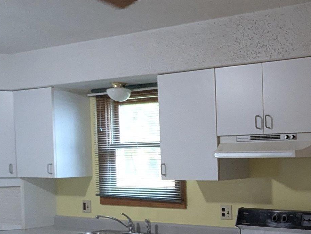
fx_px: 387
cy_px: 175
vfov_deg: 33.0
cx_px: 365
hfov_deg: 35.4
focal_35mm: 43
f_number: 2.2
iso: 608
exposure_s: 1/60
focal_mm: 1.95
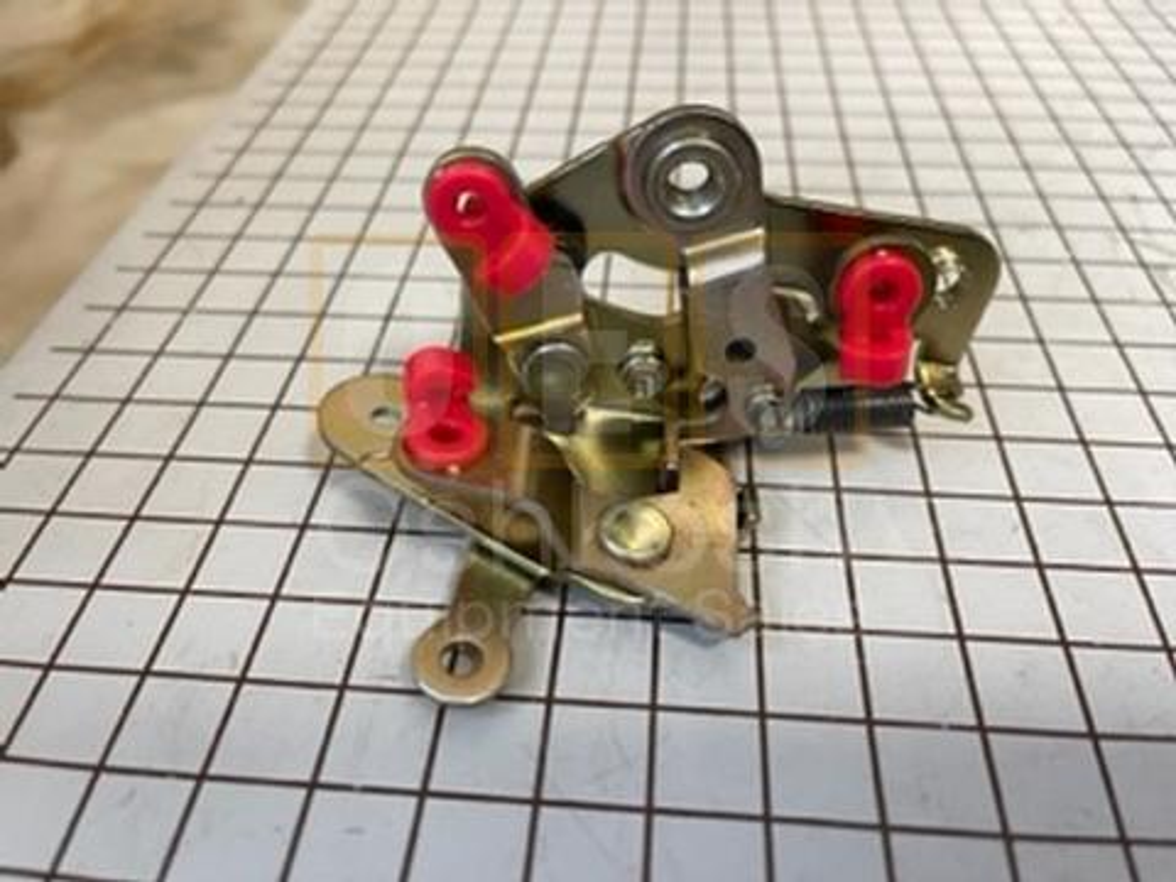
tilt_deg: -44.4
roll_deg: +2.4
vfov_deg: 53.1
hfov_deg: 67.3
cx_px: 588
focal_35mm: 26
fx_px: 883
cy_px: 441
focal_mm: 5.1
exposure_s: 1/60
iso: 160
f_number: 1.6
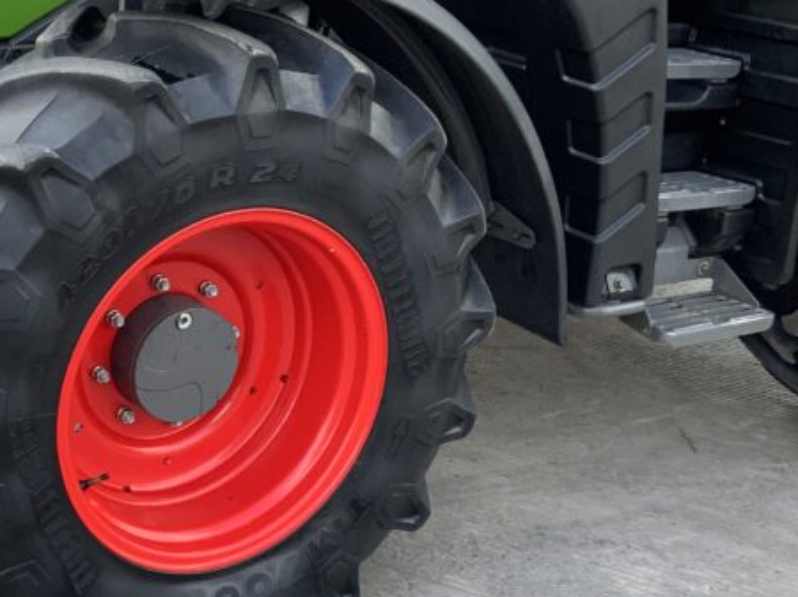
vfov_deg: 22.2
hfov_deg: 29.0
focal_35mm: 66
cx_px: 211
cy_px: 367
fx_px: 1521
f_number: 1.8
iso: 16
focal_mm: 3
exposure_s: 1/378
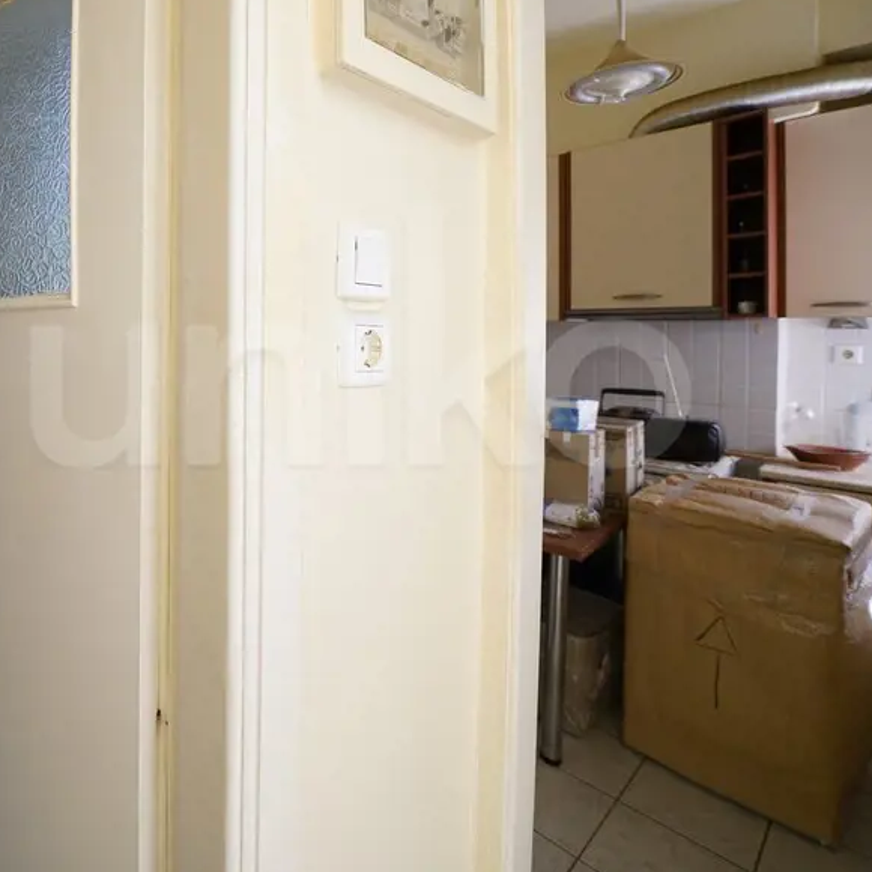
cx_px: 215
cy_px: 335
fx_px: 541
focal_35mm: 19
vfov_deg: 76.5
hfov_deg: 72.2
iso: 800
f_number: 4
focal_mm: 12
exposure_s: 1/30
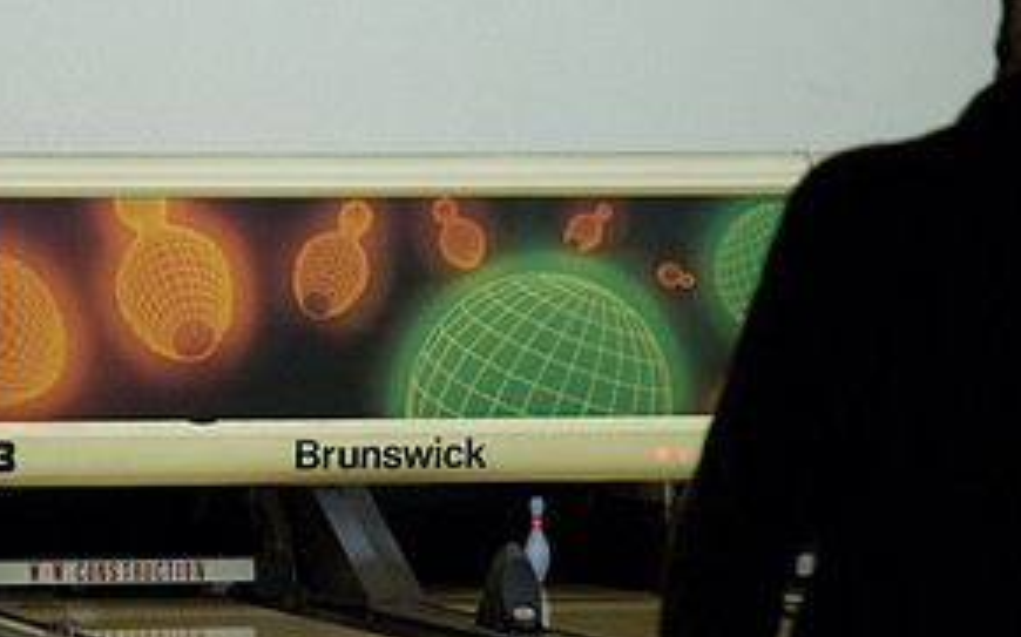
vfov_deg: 6.1
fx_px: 5952
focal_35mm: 214
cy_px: 447
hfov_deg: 9.7
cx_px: 32
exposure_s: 1/50
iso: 640
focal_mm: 70
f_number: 4.5
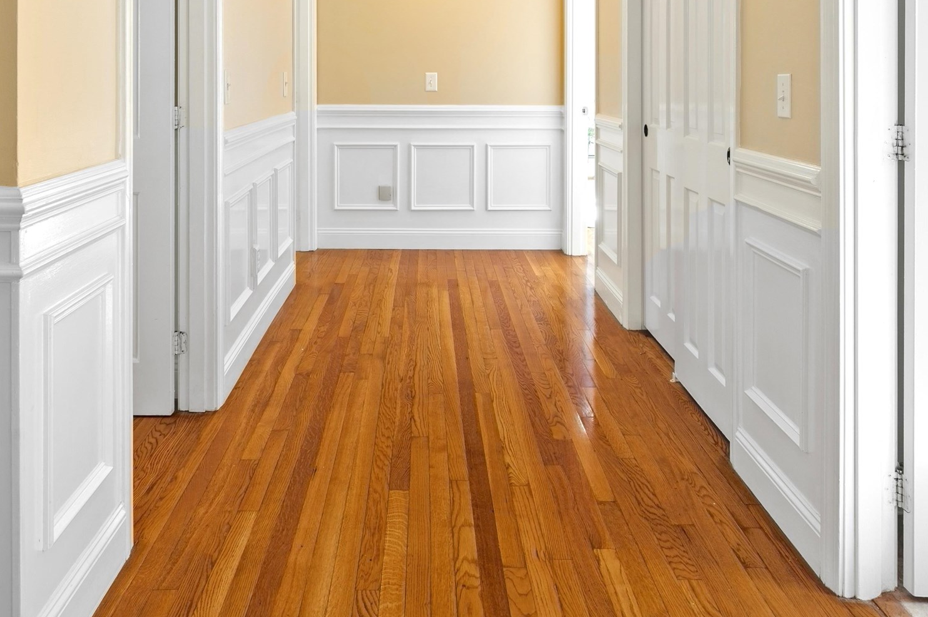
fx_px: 774
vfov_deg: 40.9
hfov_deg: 61.8
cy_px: 90
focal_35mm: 30
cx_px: 417
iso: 250
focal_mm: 14.5
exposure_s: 5
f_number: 7.1
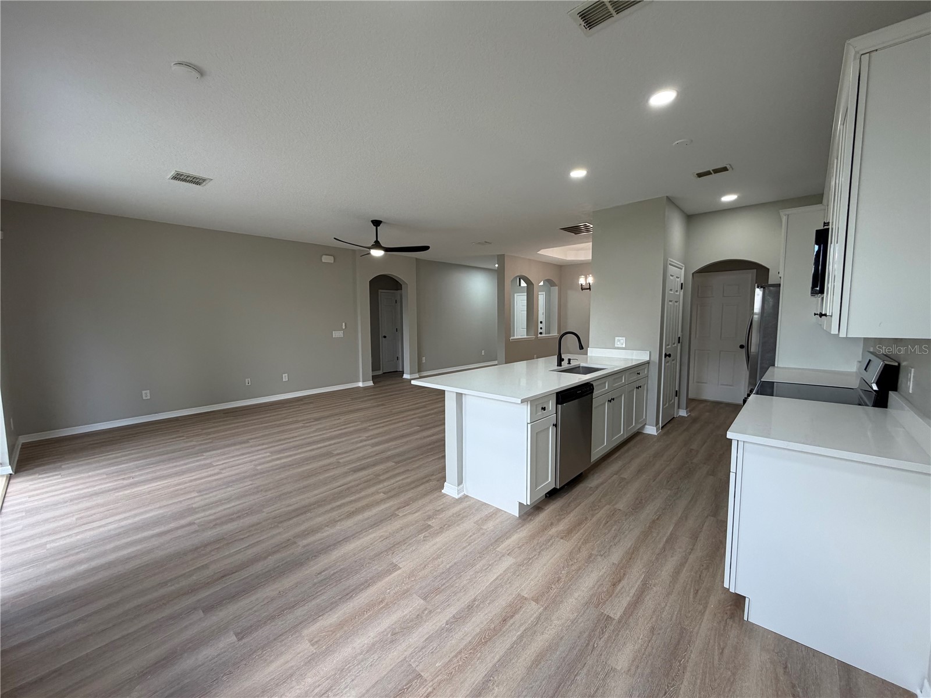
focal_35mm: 14
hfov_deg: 102.1
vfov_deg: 85.7
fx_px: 377
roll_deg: +0.1
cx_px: 466
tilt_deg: -5.4
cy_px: 349
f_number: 2.2
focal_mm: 2.22
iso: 125
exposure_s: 1/120
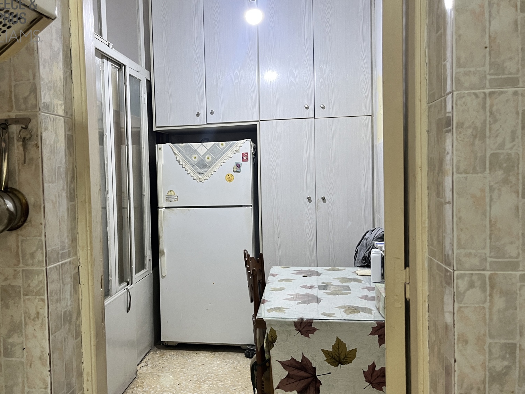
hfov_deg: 55.0
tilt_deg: -2.7
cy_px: 196
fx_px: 501
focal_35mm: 33
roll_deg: +2.8
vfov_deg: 43.0
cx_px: 213
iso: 125
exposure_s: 1/50
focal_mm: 5.1
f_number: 1.6
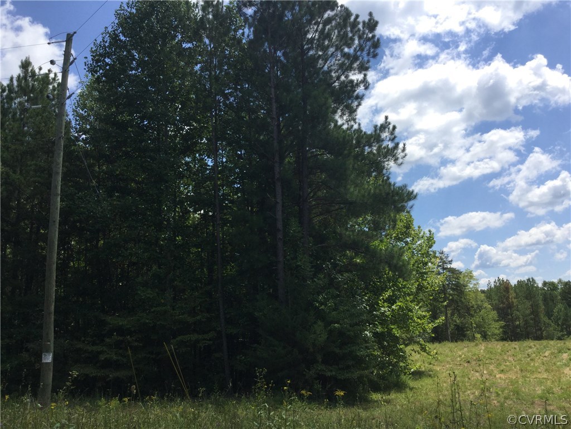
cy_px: 214
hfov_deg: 58.4
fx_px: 511
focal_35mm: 31
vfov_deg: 45.4
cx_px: 286
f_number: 2.4
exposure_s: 1/1404
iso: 25
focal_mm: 3.3
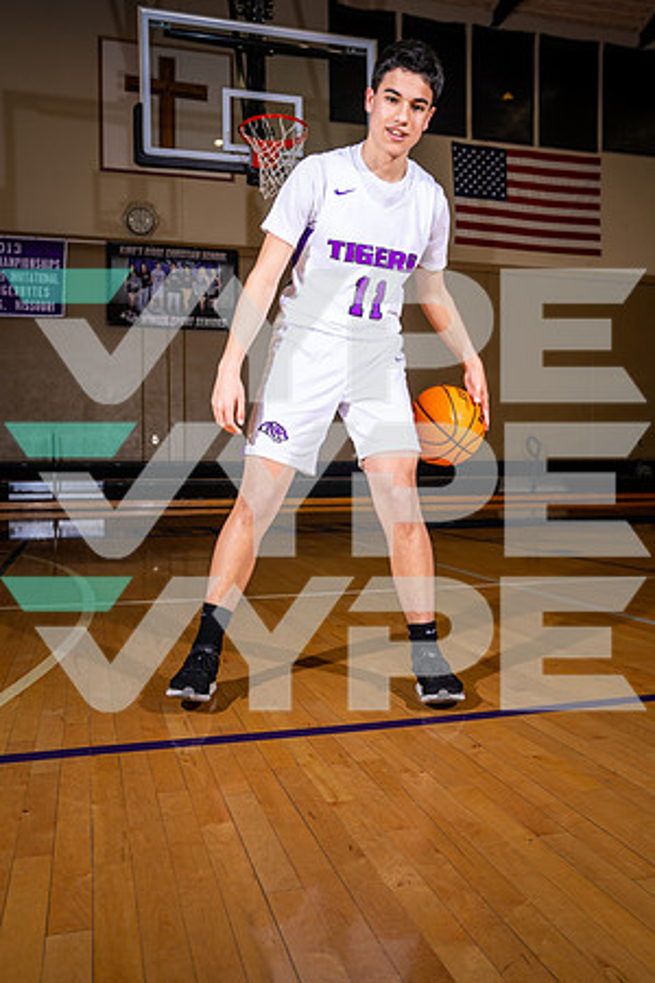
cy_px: 492
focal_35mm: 31
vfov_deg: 60.3
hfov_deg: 42.3
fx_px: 846
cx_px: 328
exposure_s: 1/125
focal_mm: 31
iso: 200
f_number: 5.6
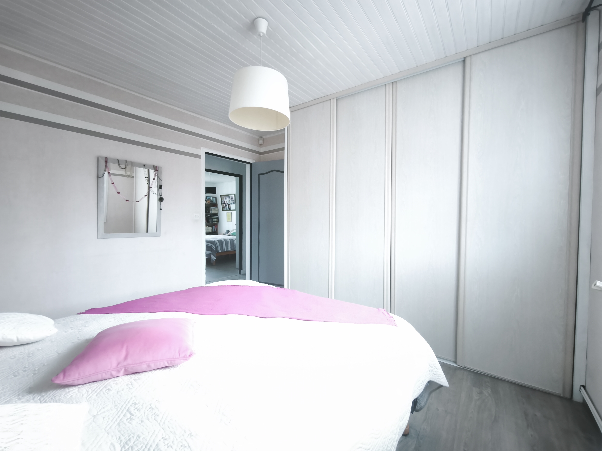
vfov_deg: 81.7
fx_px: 261
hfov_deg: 98.2
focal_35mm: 15
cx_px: 301
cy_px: 226
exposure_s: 1/25
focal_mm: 1.91
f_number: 2.2
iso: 320
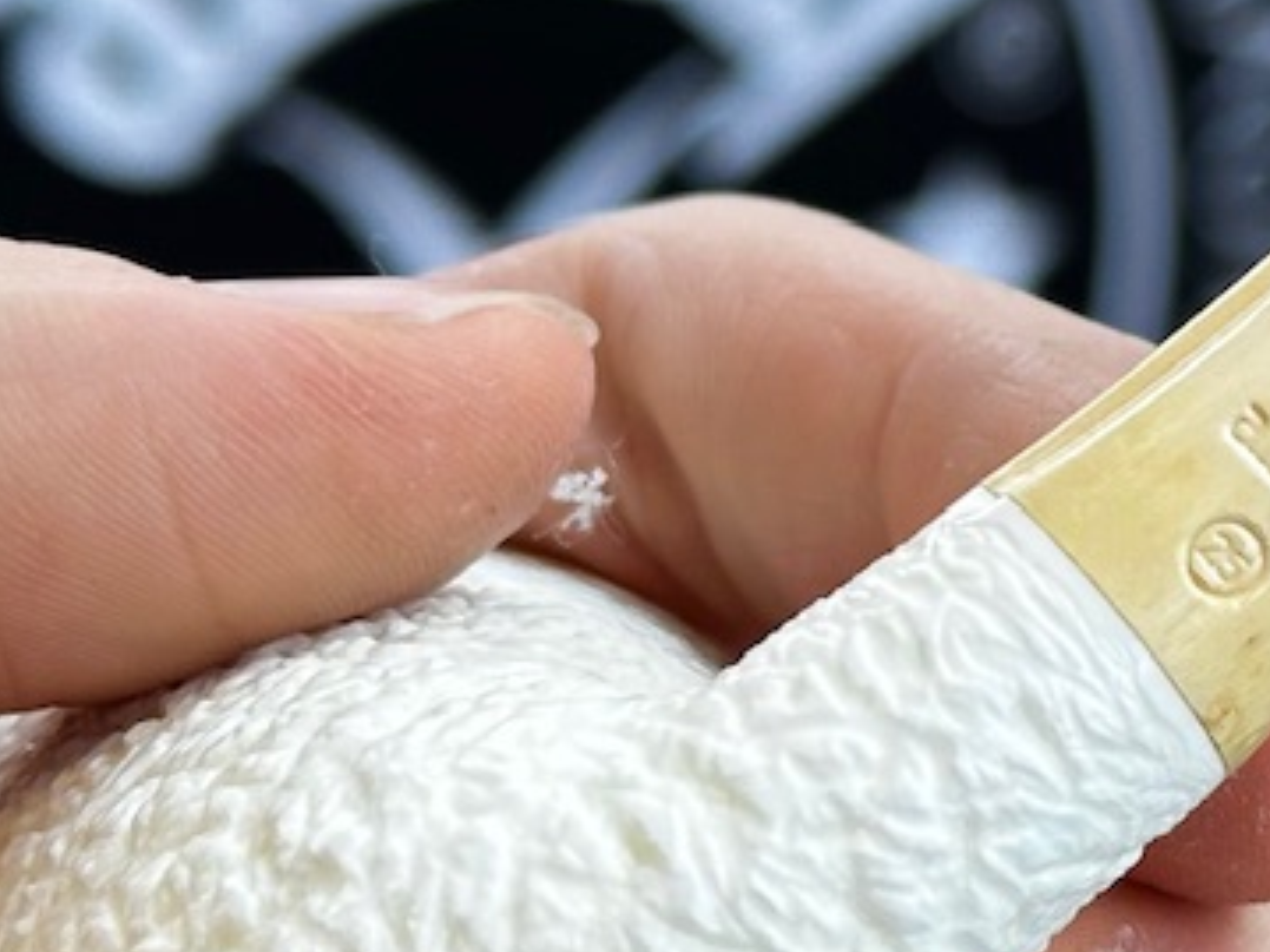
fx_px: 6272
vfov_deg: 8.7
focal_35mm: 171
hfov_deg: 11.3
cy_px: 209
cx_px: 1677
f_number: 1.78
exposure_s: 1/100
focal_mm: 6.86
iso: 64
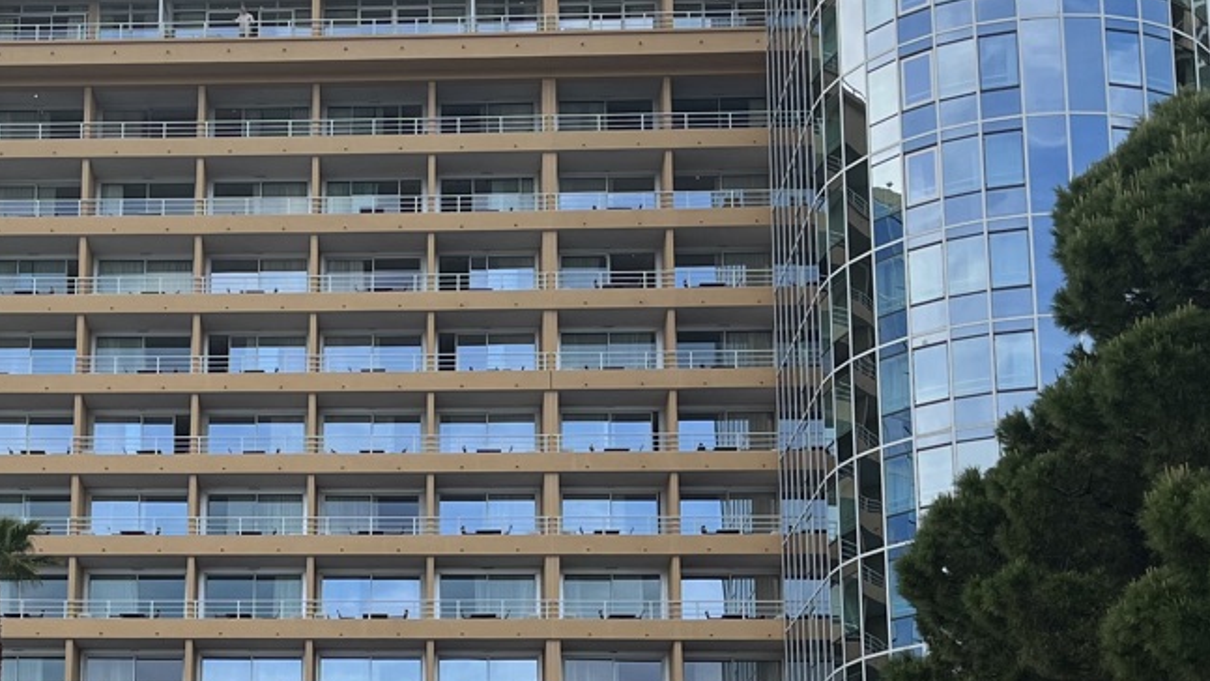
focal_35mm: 70
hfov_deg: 29.5
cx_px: 260
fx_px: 2246
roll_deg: -0.6
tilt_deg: +12.2
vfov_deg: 17.0
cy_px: 602
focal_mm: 5.1
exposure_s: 1/657
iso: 50
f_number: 1.6
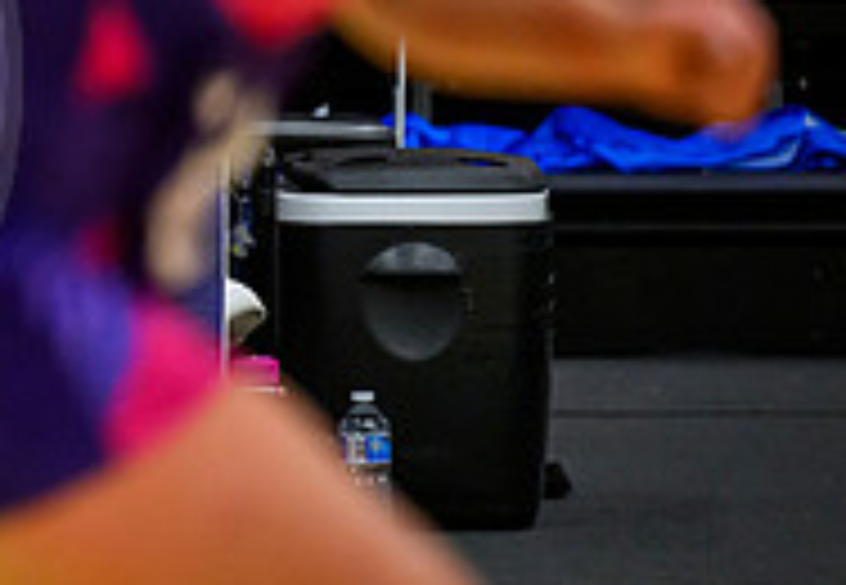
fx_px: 17495
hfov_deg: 2.8
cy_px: 62
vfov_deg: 1.9
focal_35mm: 736
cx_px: -639
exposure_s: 1/1000
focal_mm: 200
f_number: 2.8
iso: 4000
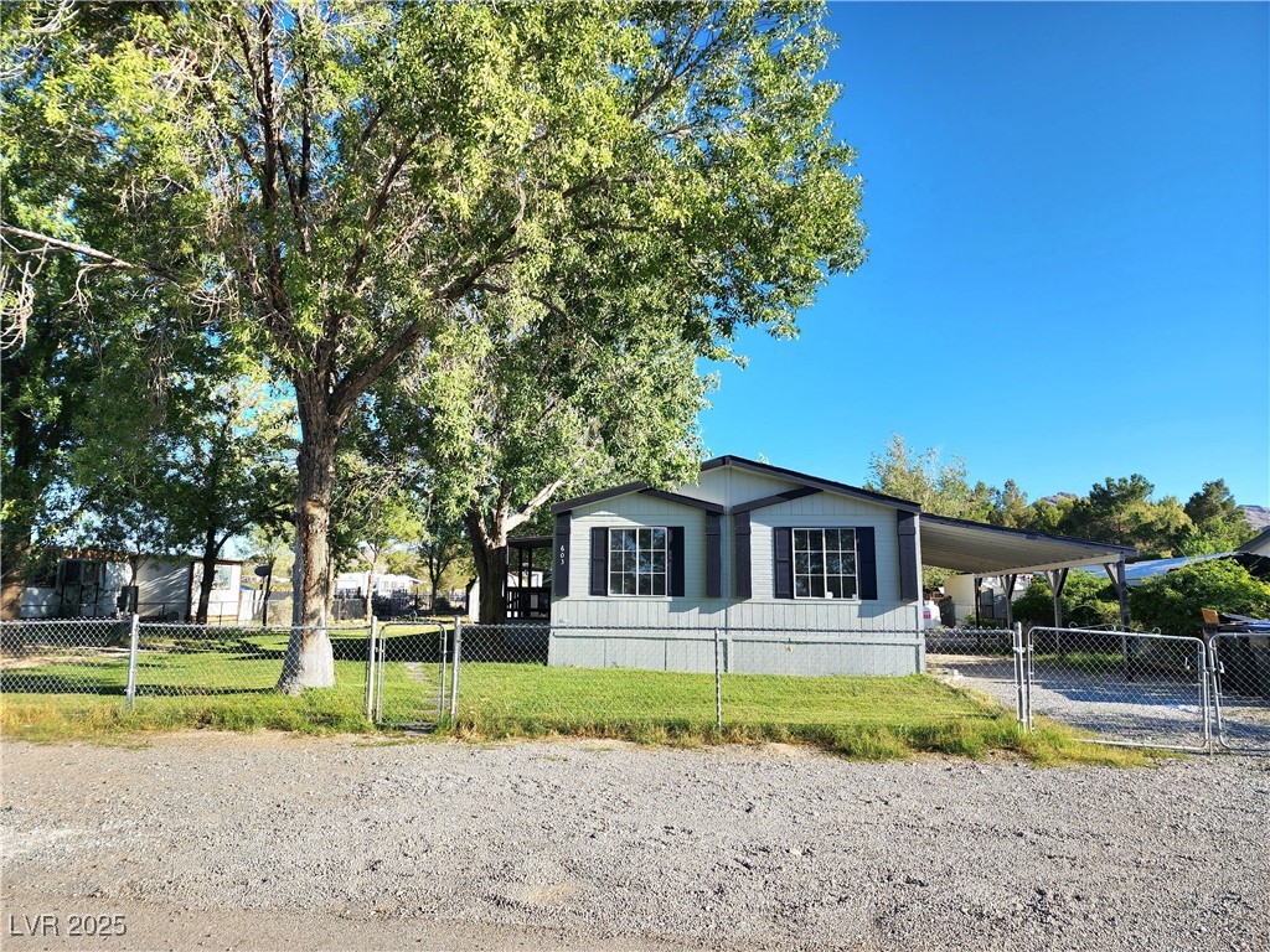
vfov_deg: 58.9
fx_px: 844
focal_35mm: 23
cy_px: 476
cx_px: 635
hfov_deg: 73.9
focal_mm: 6.4
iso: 12
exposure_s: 1/769
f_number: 1.8
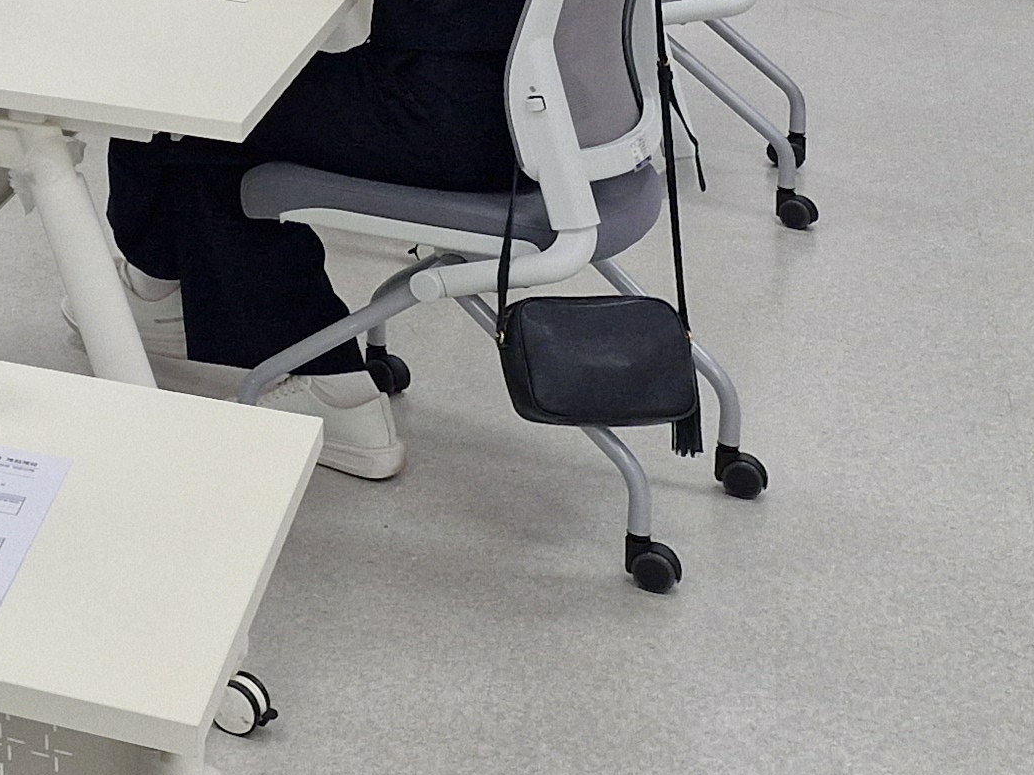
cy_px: -458
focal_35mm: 89
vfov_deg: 15.1
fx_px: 2658
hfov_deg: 18.0
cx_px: -781
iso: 64
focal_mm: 5.54
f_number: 1.8
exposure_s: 1/180
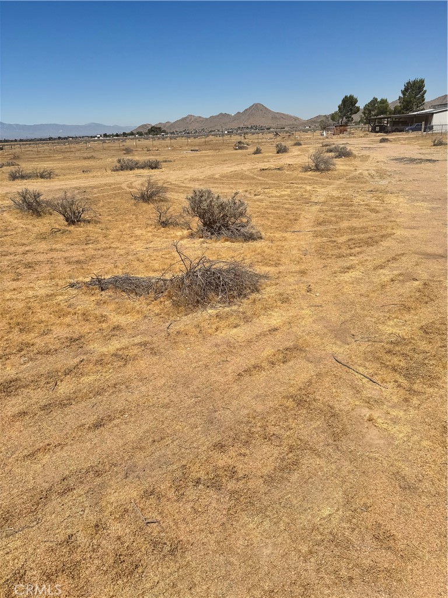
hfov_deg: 56.8
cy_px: 299
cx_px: 224
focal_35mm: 24
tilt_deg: -21.7
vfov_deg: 71.6
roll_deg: +2.7
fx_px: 414
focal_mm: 6.76
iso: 80
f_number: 1.78
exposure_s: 1/10417
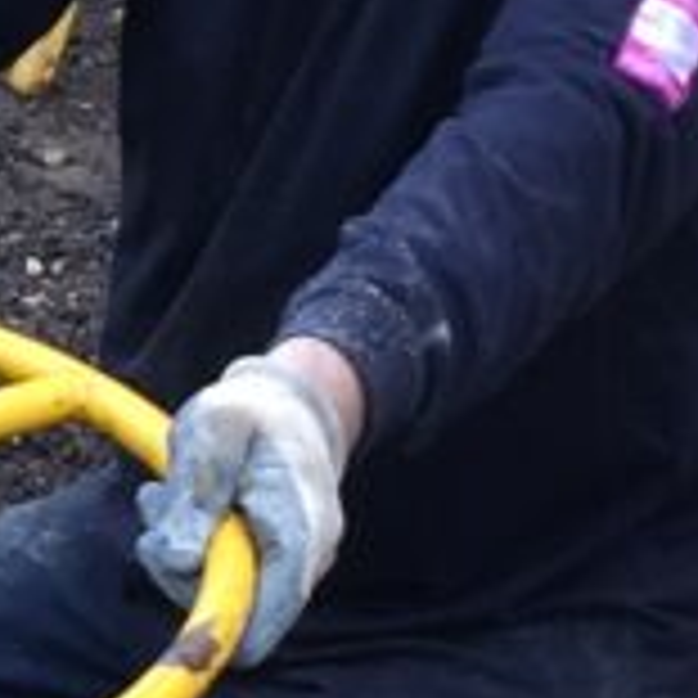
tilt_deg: -26.1
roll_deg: +0.3
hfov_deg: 6.8
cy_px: 1031
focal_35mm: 248
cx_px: -804
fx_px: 5658
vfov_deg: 7.0
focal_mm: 4.15
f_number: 2.2
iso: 32
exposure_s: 1/109
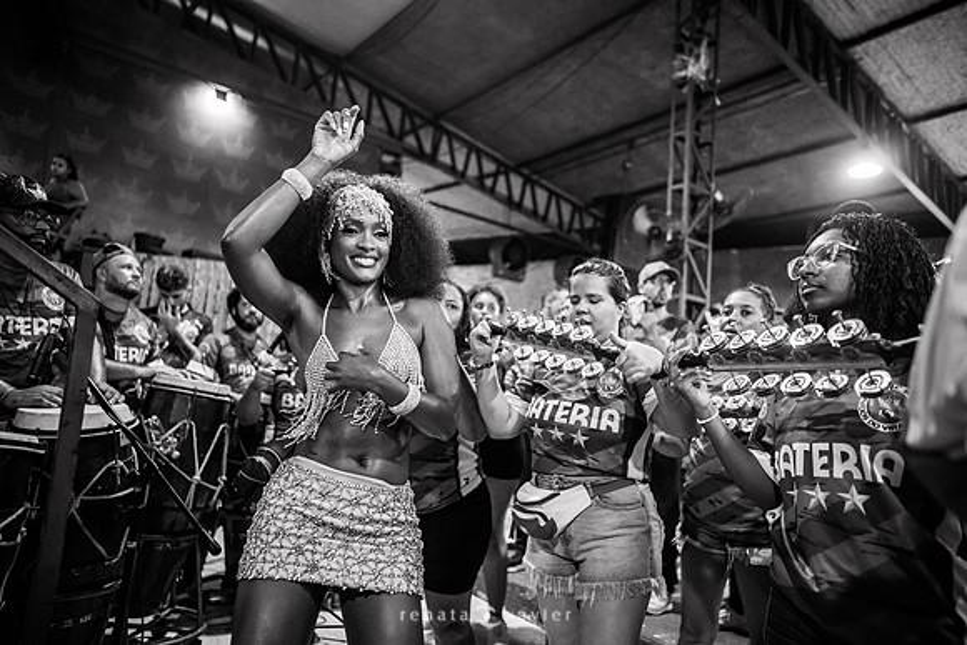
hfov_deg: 73.7
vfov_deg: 53.2
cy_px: 322
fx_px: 645
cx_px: 484
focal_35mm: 24
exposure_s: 1/320
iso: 1600
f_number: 1.8
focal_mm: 24
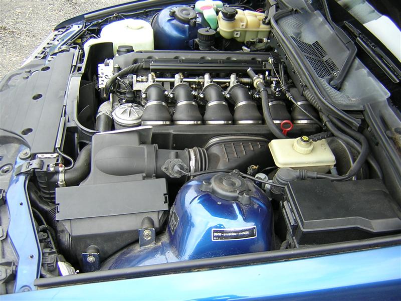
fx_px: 417
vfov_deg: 39.7
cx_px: 200
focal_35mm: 36
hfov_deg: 51.4
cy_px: 150
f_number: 2.6
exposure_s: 1/138
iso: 100
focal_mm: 4.7
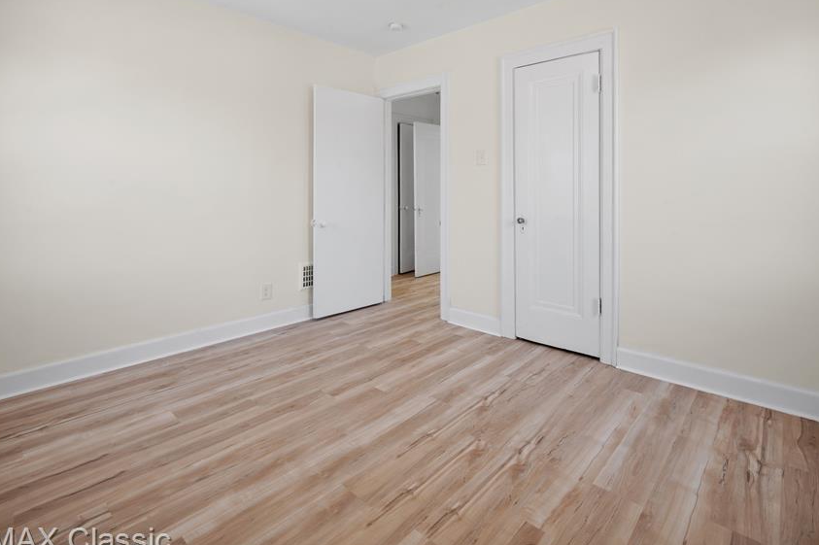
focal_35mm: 17
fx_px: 387
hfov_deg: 93.3
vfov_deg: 70.0
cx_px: 427
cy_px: 232
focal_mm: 14
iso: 100
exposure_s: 1/1.67
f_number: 11
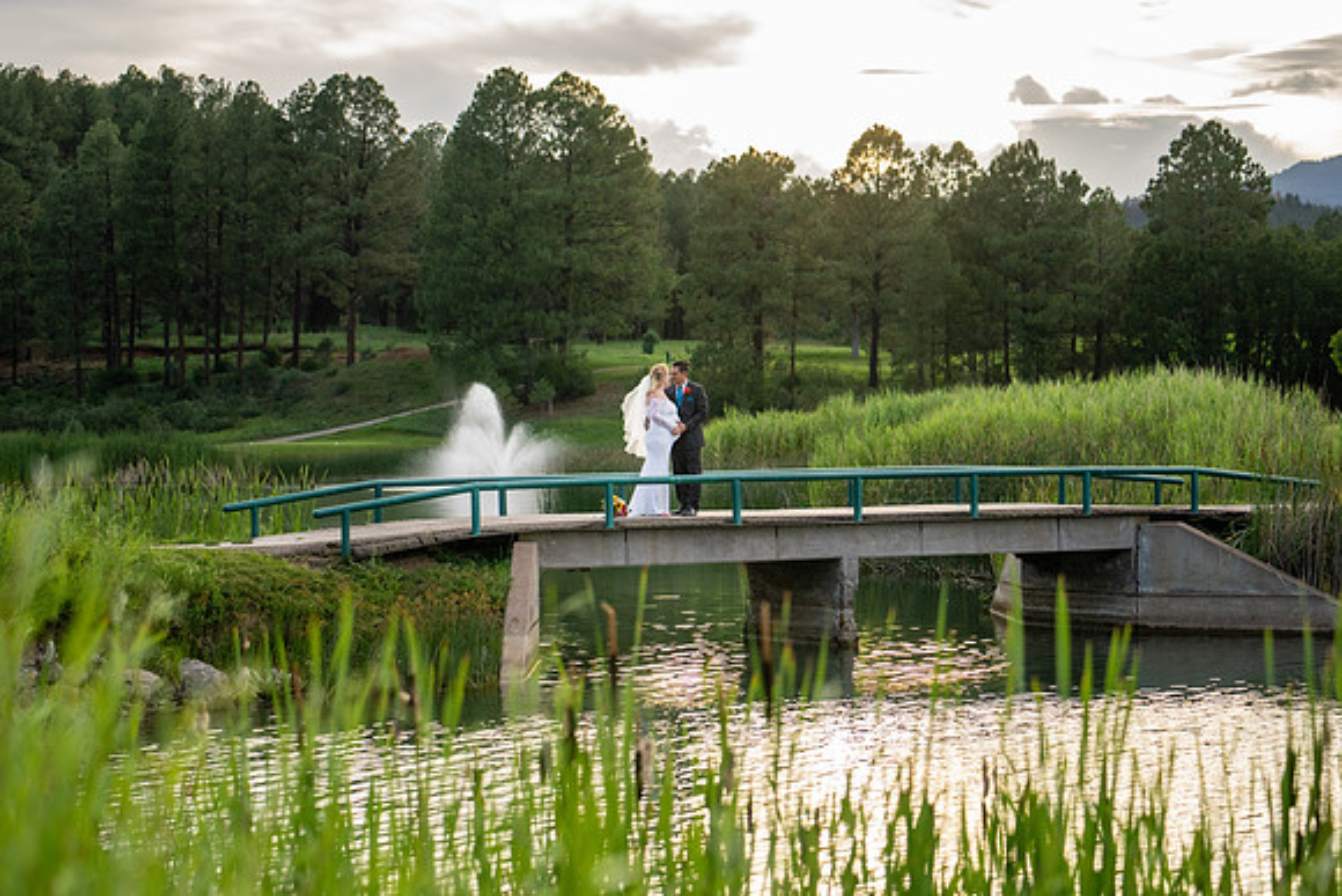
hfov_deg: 24.2
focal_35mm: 84
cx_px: 617
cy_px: 491
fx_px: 3128
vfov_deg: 16.3
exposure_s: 1/2000
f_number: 2.8
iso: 800
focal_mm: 70
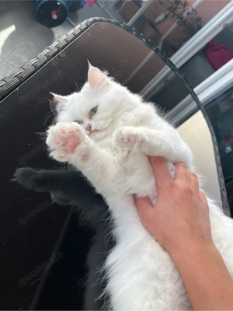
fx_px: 233
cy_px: 156
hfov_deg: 53.1
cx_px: 116
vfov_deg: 67.3
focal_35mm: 26
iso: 50
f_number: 1.6
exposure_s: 1/1096
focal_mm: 5.1
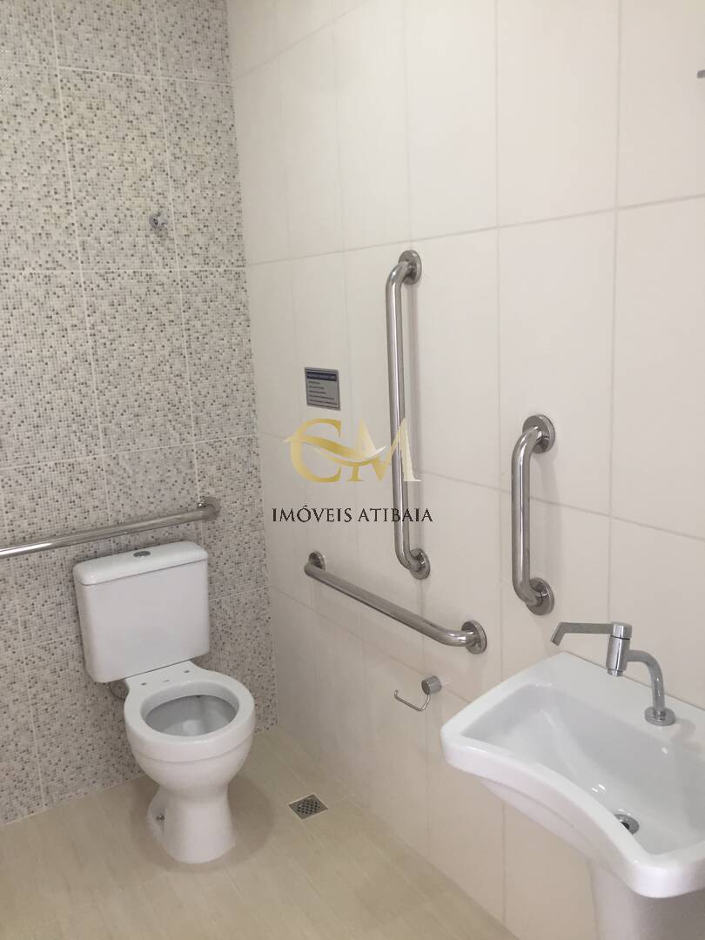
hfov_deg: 48.2
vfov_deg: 61.7
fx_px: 787
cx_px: 352
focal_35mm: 29
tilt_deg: -10.5
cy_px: 470
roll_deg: +3.1
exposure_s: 1/30
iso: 40
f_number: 2.2
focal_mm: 4.15
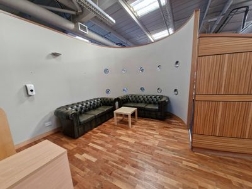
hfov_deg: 106.2
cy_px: 94
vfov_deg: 89.9
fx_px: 95
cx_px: 126
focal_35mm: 13
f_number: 2.2
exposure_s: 1/50
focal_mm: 1.74
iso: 320
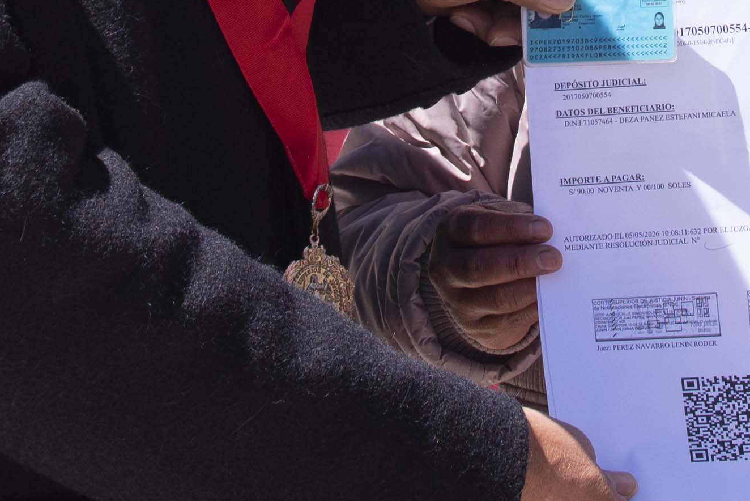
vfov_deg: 8.4
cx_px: 387
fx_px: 3314
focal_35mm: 159
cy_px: -339
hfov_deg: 12.9
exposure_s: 1/320
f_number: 9
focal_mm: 35
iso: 200
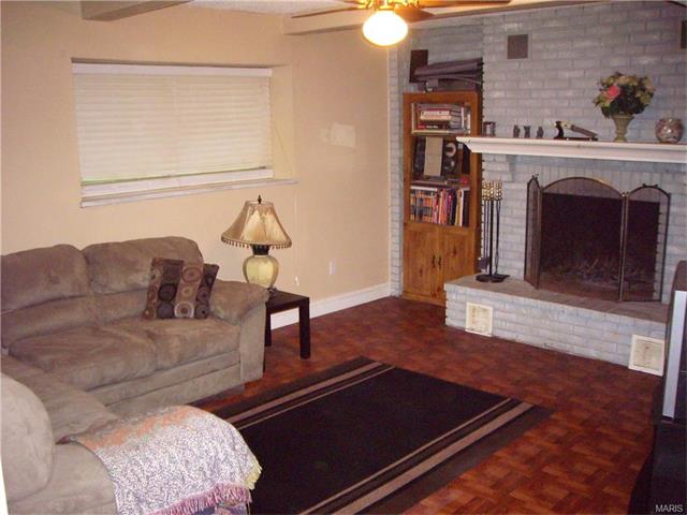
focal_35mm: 38
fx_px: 754
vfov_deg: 37.7
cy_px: 258
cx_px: 344
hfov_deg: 49.0
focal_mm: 6.2
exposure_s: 1/40
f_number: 2.7
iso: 400
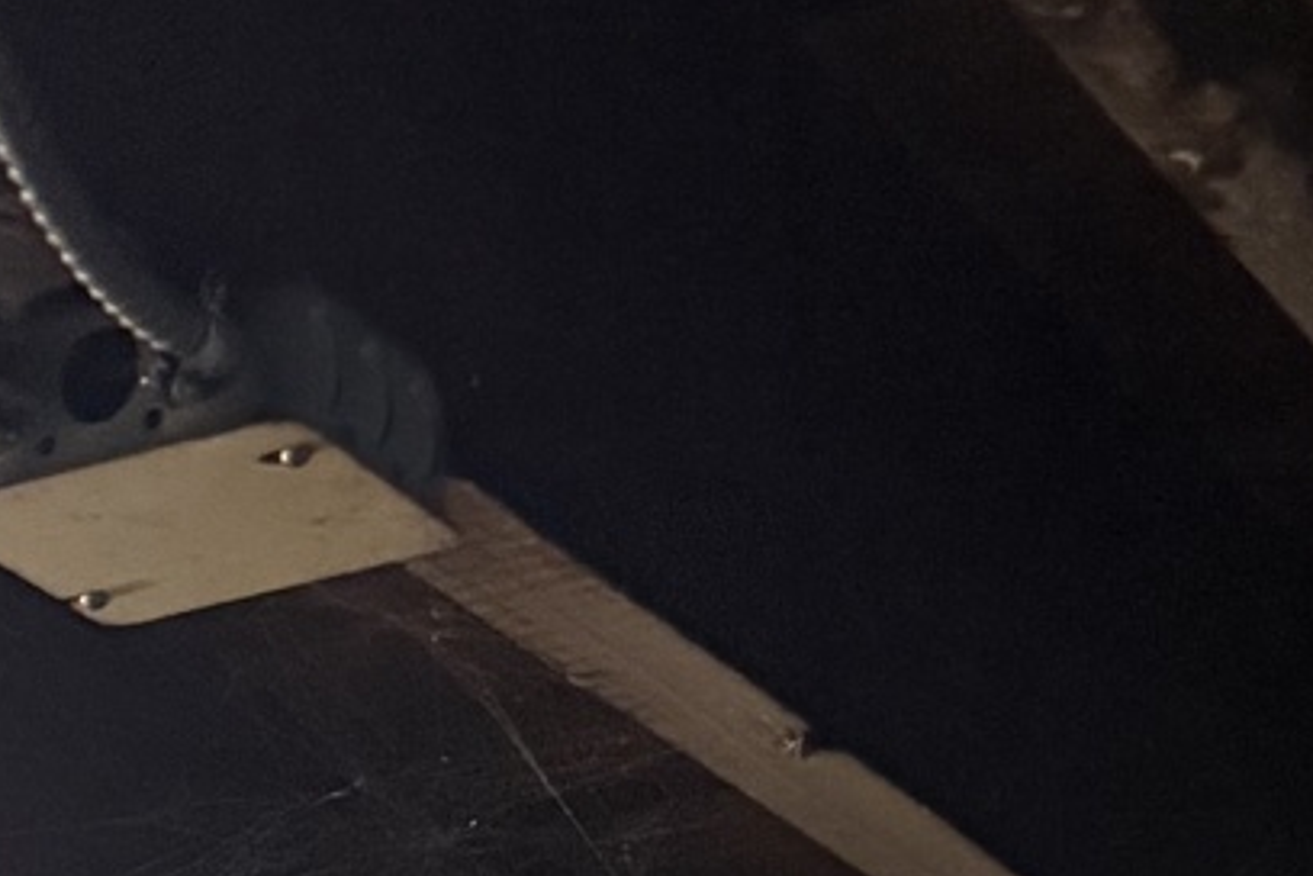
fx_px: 5142
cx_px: -299
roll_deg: +2.2
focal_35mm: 141
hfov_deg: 14.1
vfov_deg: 7.1
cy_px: 3568
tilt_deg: -12.2
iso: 640
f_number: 1.78
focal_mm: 6.76
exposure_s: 1/40
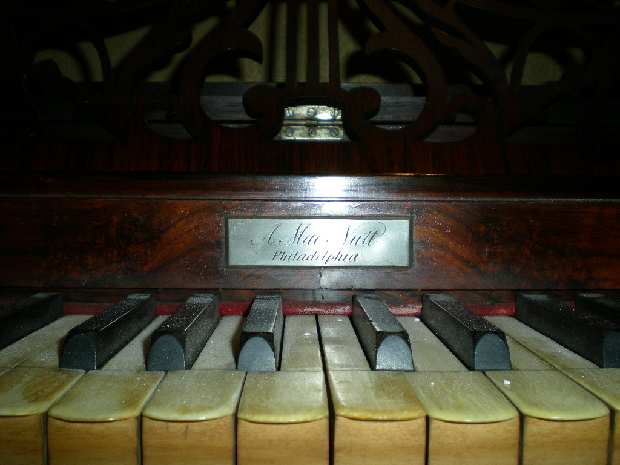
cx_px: 310
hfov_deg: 49.0
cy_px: 232
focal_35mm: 38
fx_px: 681
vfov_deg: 37.7
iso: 50
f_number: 3.1
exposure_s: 1/60
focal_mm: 6.3
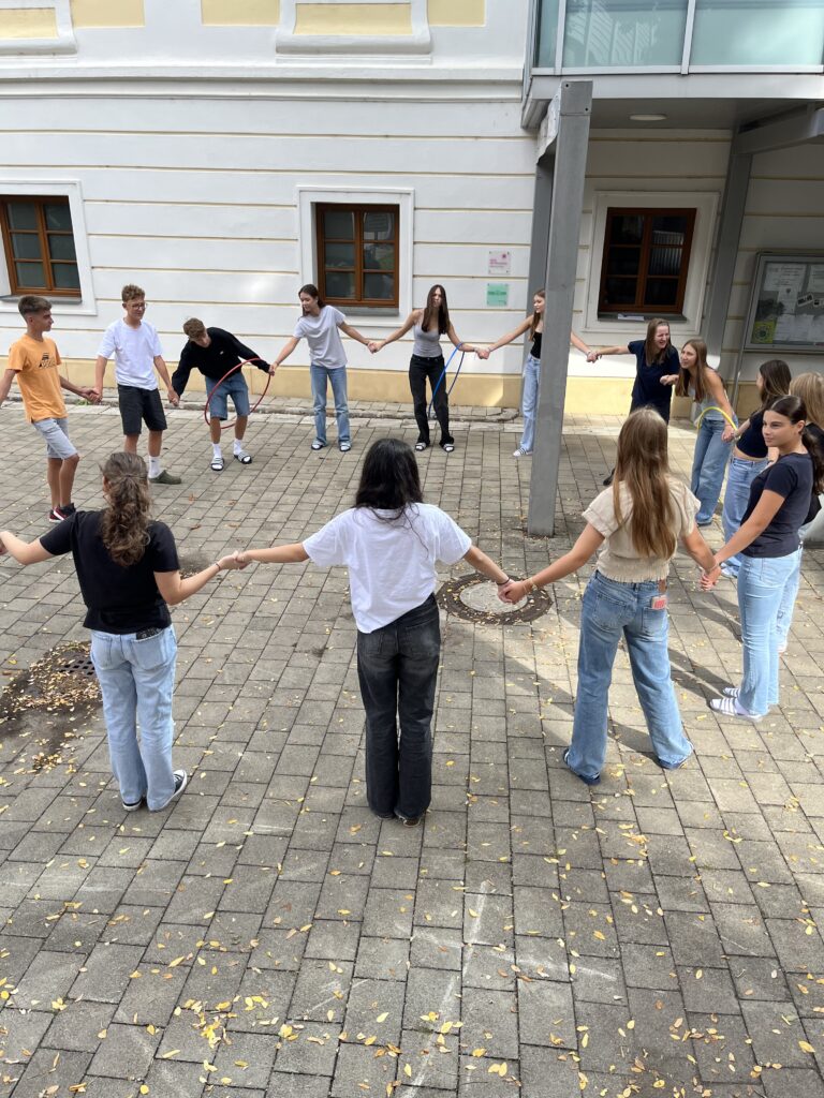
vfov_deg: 67.3
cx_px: 412
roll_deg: -1.2
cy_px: 549
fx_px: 825
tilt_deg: -22.8
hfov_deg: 53.1
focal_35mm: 26
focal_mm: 5.1
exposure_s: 1/992
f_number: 1.6
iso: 50
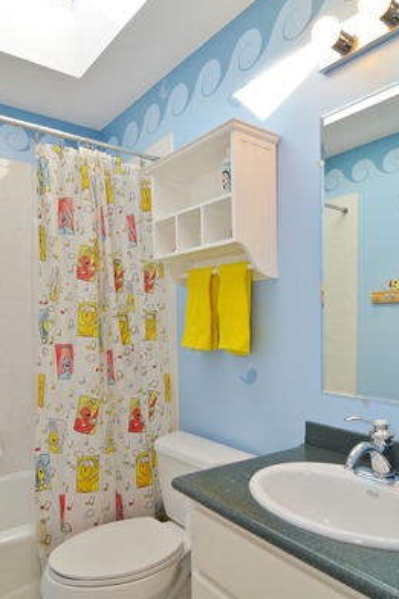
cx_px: 183
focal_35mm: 22
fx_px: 366
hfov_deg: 57.1
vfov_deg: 78.4
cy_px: 325
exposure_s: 1/125
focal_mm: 12
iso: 500
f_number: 8
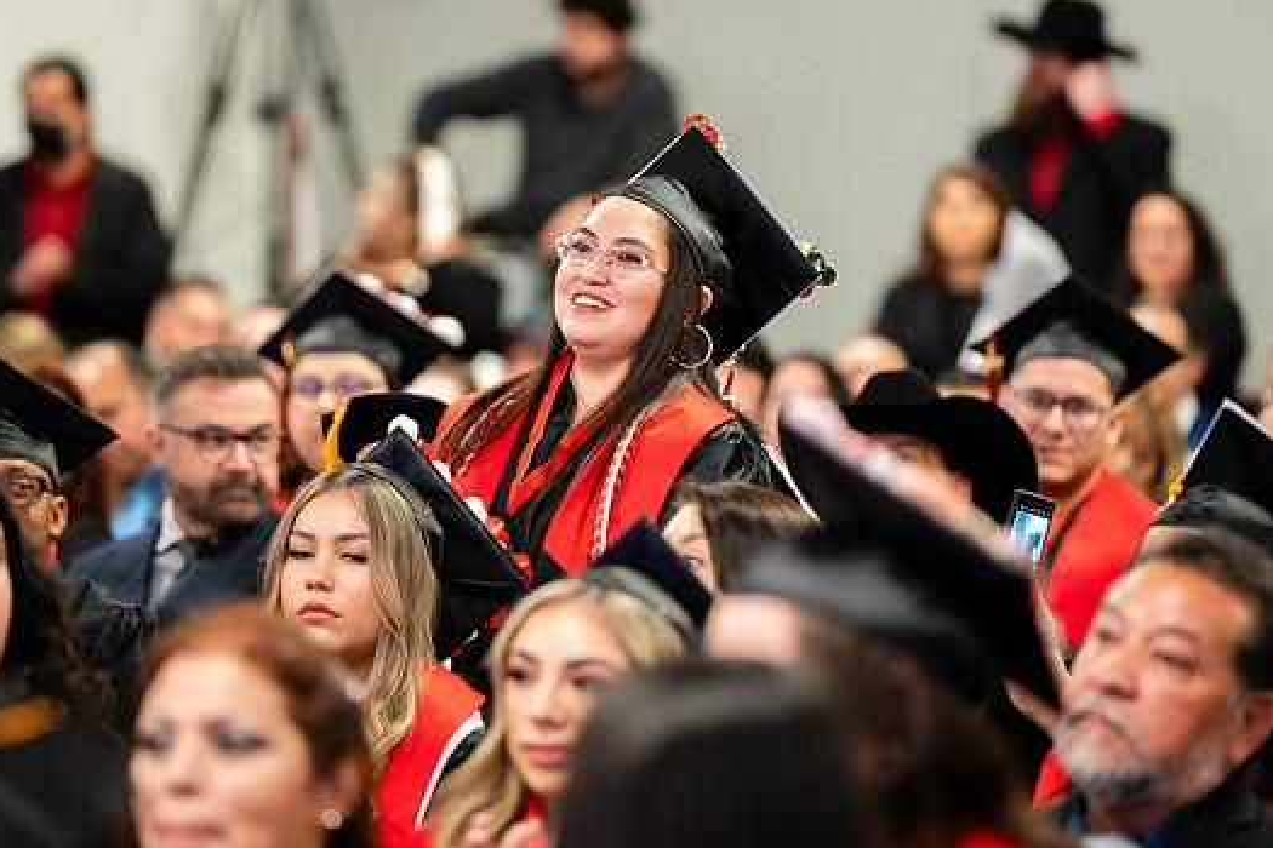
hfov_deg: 8.0
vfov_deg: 5.3
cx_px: 587
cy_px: 368
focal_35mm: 258
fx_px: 9122
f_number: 2.8
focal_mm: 180
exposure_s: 1/200
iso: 5000
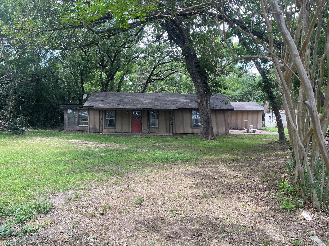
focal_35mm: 25
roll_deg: -1.1
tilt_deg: -1.3
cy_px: 123
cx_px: 164
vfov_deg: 54.9
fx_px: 238
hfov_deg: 69.4
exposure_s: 1/273
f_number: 1.6
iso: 32
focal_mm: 5.1
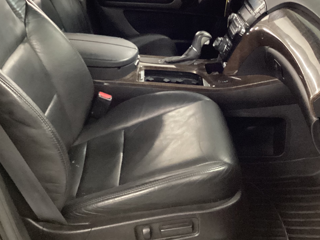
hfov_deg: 36.2
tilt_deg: -24.7
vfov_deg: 27.2
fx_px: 490
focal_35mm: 53
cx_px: 162
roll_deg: +1.7
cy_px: 67
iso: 640
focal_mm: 3.3
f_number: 2.4
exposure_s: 1/30
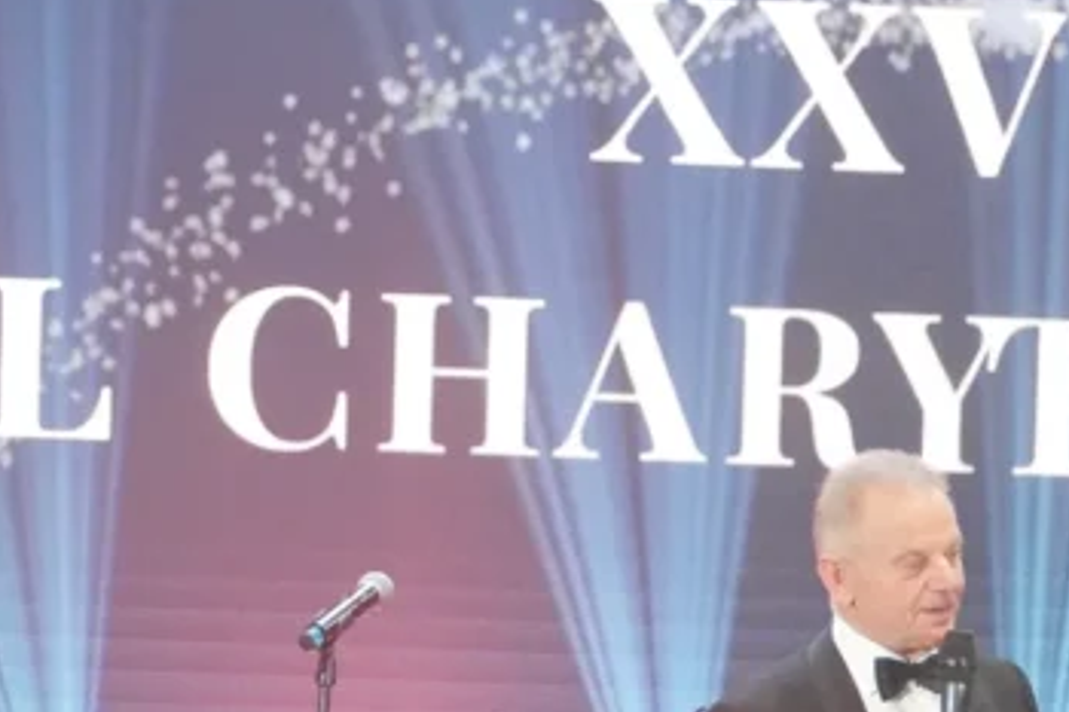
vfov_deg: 8.6
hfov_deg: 12.9
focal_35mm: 158
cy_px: 828
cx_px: 1017
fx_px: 4689
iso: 5000
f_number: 5.6
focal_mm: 36
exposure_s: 1/160
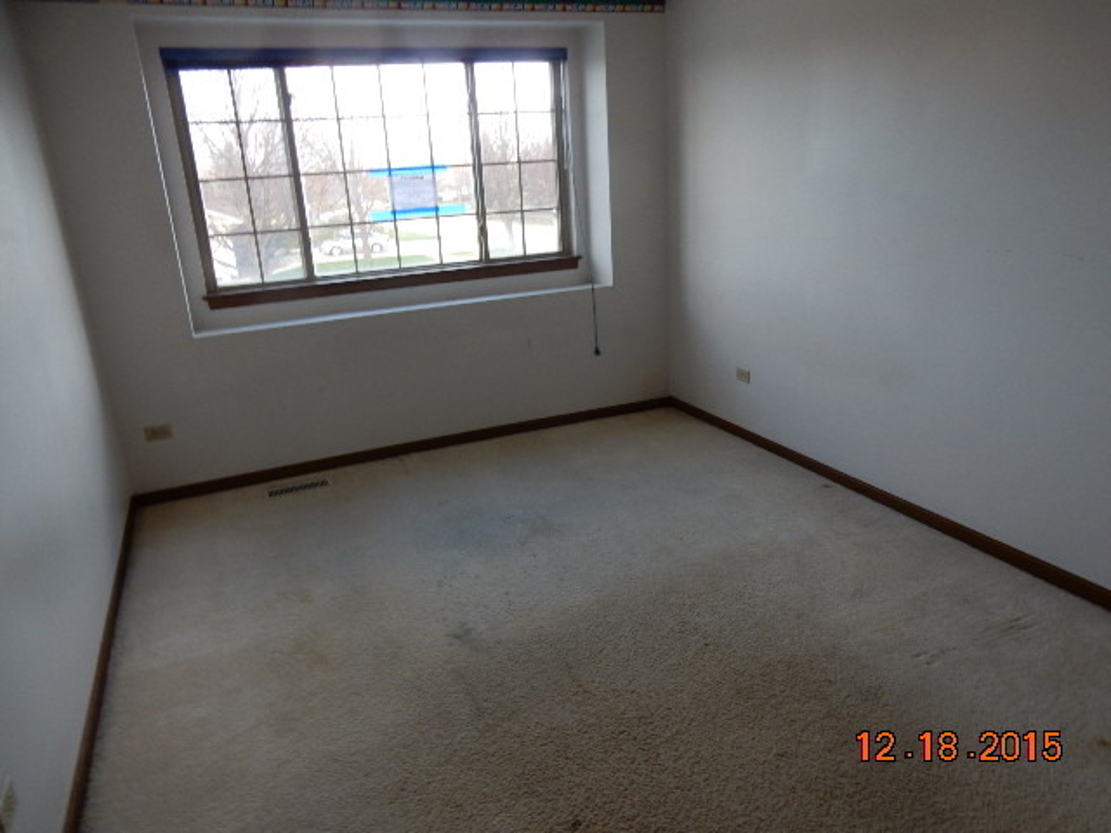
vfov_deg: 54.9
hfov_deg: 69.4
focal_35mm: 25
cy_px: 416
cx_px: 556
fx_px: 802
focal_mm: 4.5
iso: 125
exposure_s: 1/60
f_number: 3.7
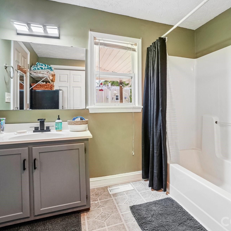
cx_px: 146
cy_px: 114
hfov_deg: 73.4
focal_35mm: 20
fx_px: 151
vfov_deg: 74.8
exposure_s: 1/10
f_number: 8
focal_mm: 10
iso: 400
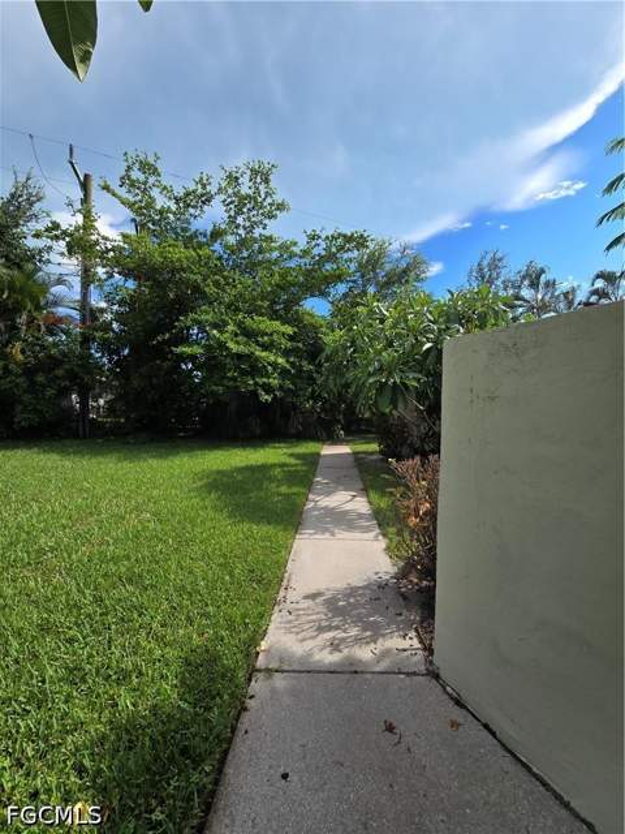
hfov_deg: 89.9
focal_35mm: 13
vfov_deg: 106.2
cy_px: 417
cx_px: 312
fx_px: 313
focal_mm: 2.2
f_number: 2.2
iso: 50
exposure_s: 1/1453
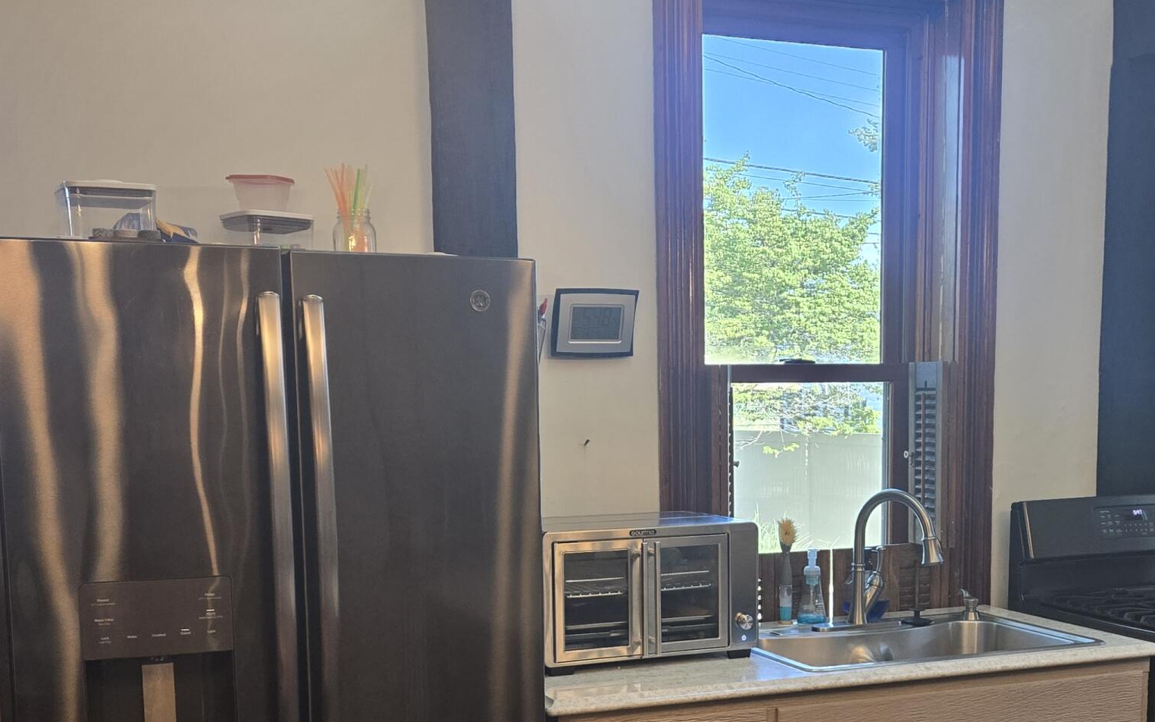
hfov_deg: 41.7
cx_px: 690
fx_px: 1511
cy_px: 552
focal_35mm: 48
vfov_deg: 26.5
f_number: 1.8
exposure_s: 1/120
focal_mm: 5.4
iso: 100
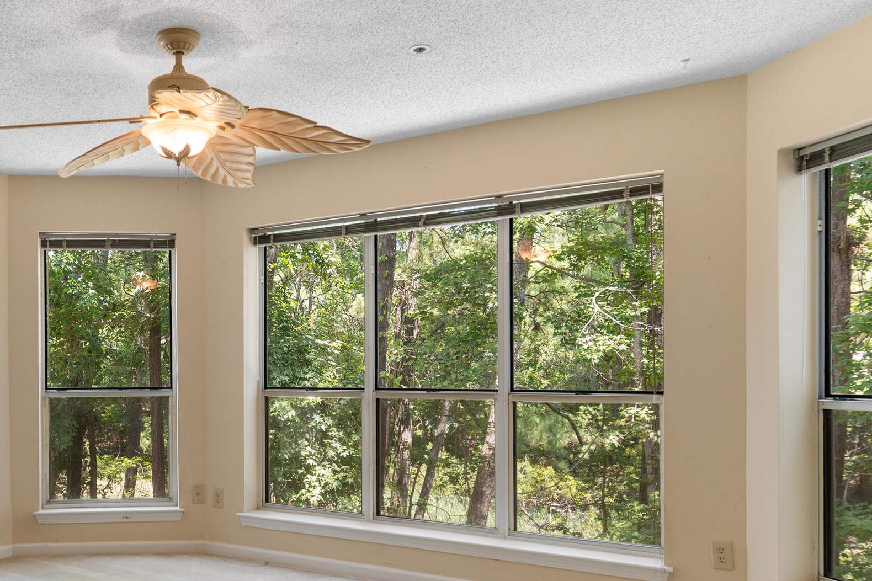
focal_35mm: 35
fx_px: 848
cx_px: 199
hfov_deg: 51.7
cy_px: 359
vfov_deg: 37.6
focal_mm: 12
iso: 100
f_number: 4.8
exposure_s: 1/13
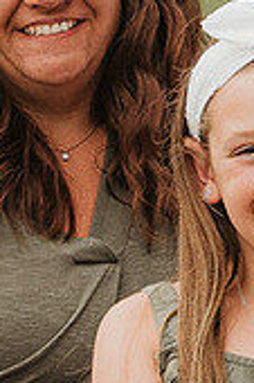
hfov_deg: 3.3
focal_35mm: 413
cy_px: 178
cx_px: 318
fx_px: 4380
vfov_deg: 5.0
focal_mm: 50
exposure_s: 1/1600
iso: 320
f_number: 4.5
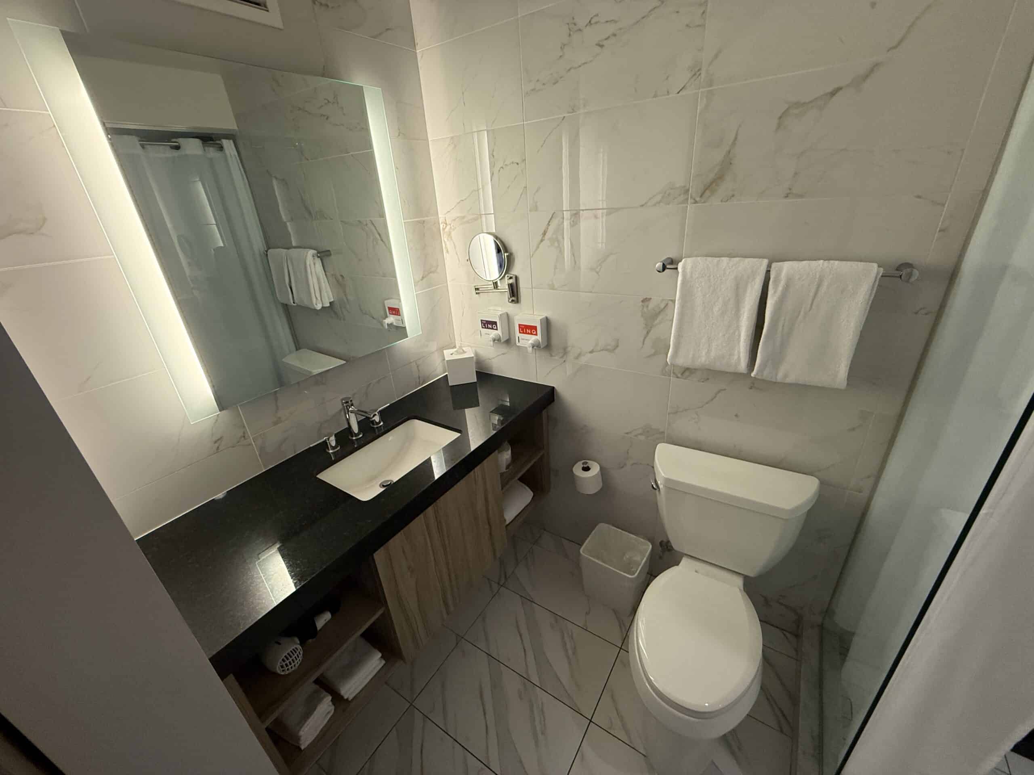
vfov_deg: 85.7
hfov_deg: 102.1
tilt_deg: -24.3
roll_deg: +4.0
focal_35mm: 14
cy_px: 388
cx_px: 517
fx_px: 418
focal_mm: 2.22
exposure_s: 1/120
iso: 250
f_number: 2.2
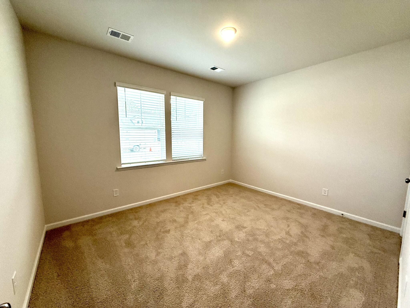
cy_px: 154
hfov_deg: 102.1
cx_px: 205
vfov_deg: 85.7
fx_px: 166
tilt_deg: -6.5
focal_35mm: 14
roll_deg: -1.2
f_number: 2.2
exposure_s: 1/120
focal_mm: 2.22
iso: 125
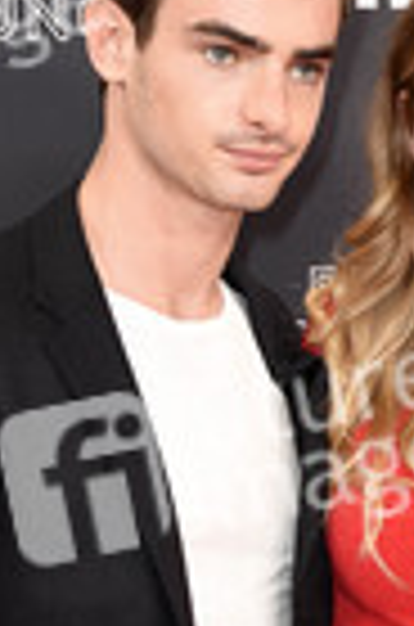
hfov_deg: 6.3
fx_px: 3744
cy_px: 685
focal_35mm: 216
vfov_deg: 9.5
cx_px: 360
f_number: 6.3
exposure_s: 1/60
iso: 400
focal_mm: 50
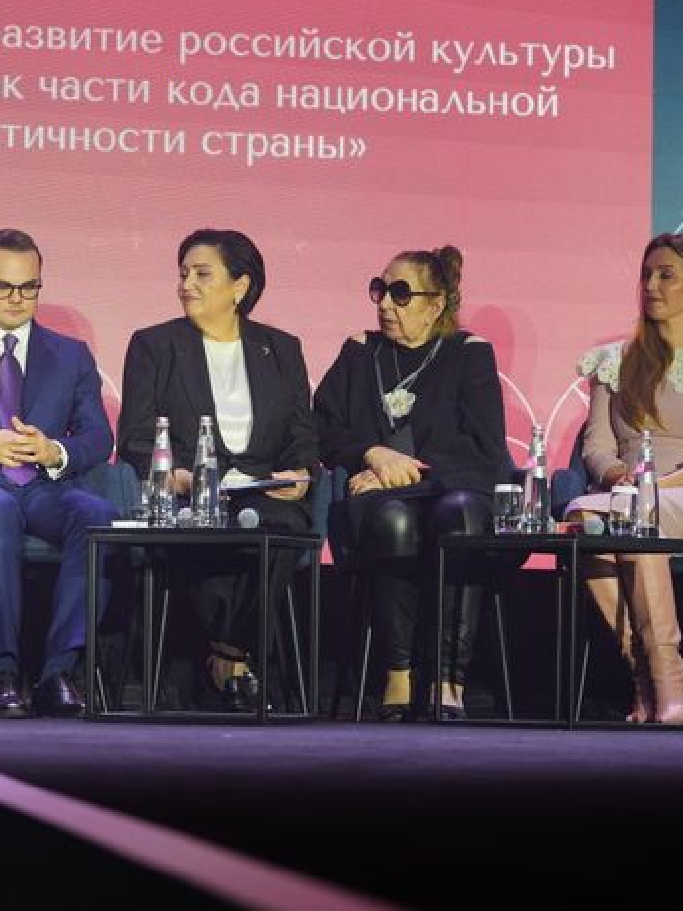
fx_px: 3944
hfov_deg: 9.9
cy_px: 455
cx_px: 149
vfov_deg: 13.2
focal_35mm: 150
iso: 1600
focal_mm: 103
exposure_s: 1/400
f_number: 4.5
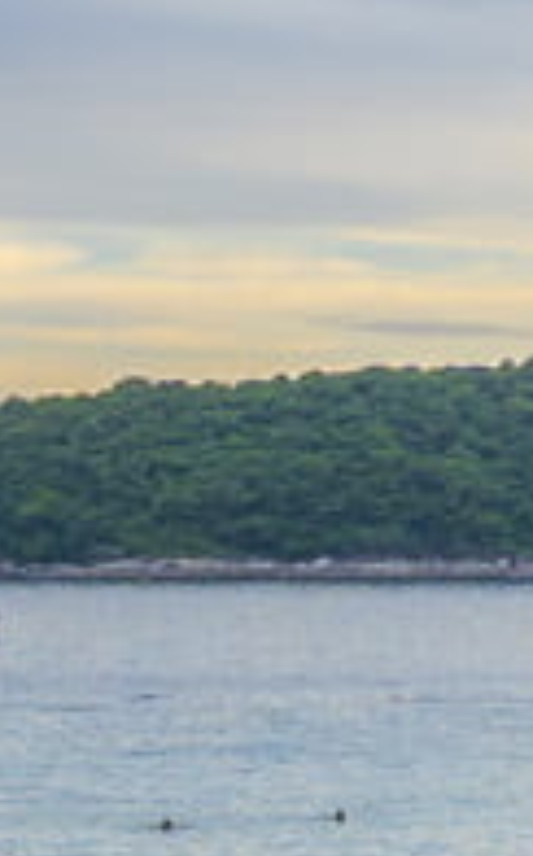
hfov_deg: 5.8
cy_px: 485
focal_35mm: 160
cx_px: 2682
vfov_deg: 13.1
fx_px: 3730
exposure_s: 1/250
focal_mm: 16
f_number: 6.3
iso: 160
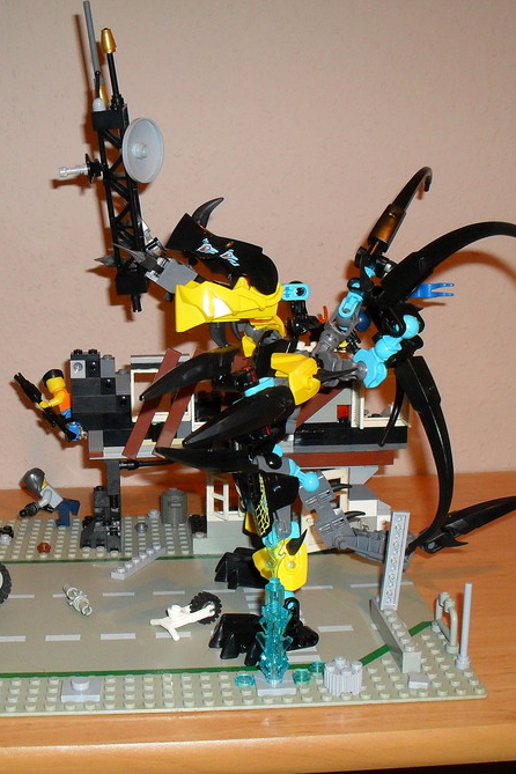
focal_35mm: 49
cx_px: 185
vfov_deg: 40.3
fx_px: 1053
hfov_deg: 27.4
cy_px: 388
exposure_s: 1/45
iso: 200
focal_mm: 6.3
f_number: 3.2
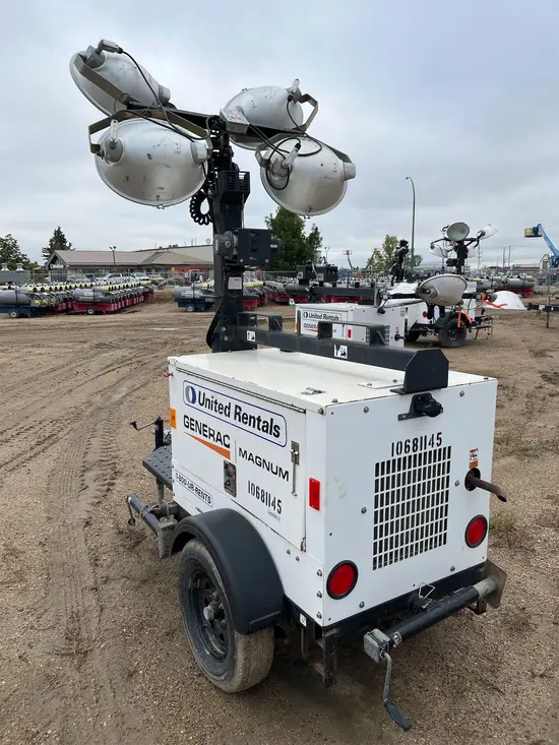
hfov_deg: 53.1
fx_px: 560
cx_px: 280
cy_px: 372
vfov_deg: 67.3
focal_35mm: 26
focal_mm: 5.1
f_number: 1.6
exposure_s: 1/975
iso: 50
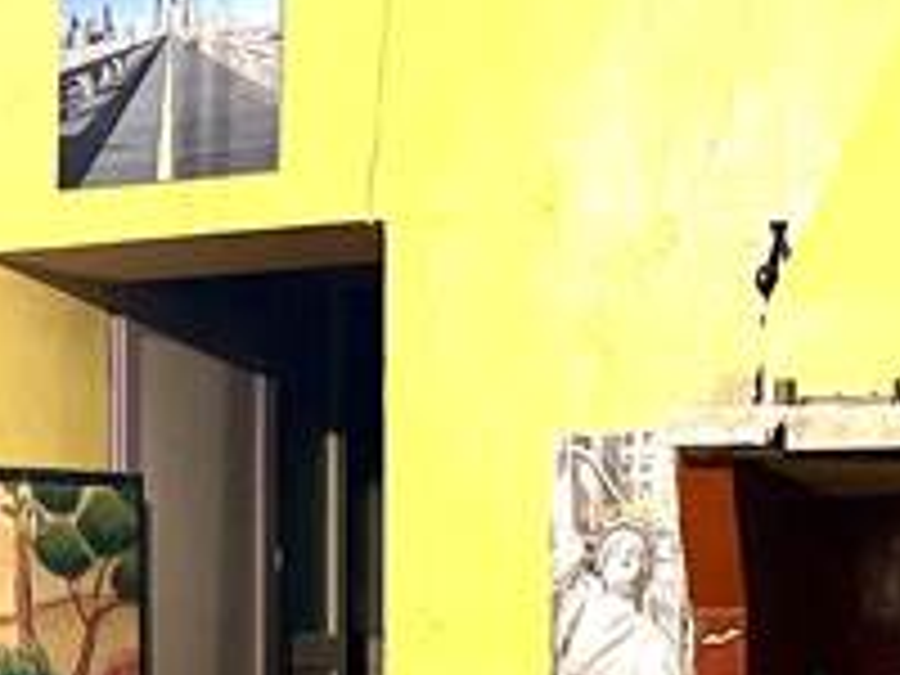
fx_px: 2704
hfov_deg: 18.0
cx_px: -166
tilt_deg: -1.3
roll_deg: +0.2
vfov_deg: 14.0
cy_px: 698
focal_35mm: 104
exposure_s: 1/25
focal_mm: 5.1
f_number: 1.6
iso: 500
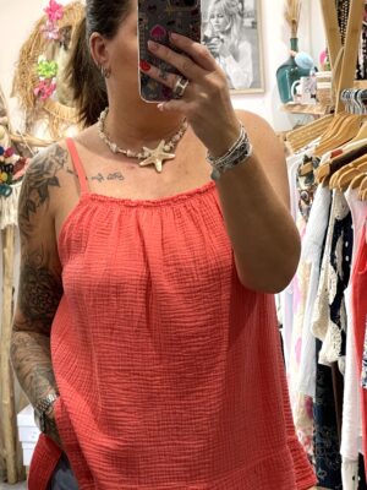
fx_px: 905
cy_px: 245
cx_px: 184
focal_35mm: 64
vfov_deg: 30.3
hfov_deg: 22.9
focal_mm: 7.5
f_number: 2.2
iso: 160
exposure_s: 1/50
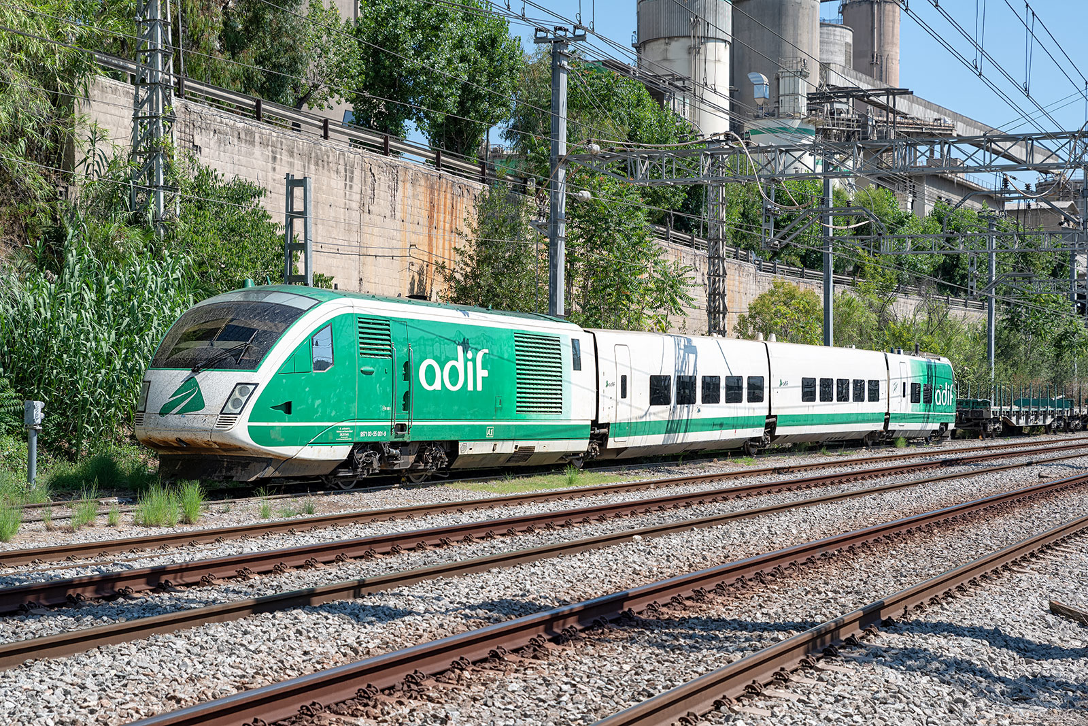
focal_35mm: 60
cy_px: 363
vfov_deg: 22.6
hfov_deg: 33.4
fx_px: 1813
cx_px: 544
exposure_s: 1/800
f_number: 6.3
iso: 200
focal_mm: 60
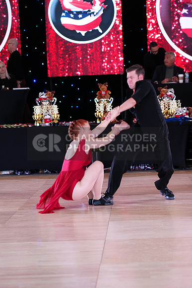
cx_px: 96
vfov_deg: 19.5
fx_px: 839
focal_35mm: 105
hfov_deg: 13.0
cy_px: 144
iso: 2500
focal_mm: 105
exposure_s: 1/250
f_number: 4
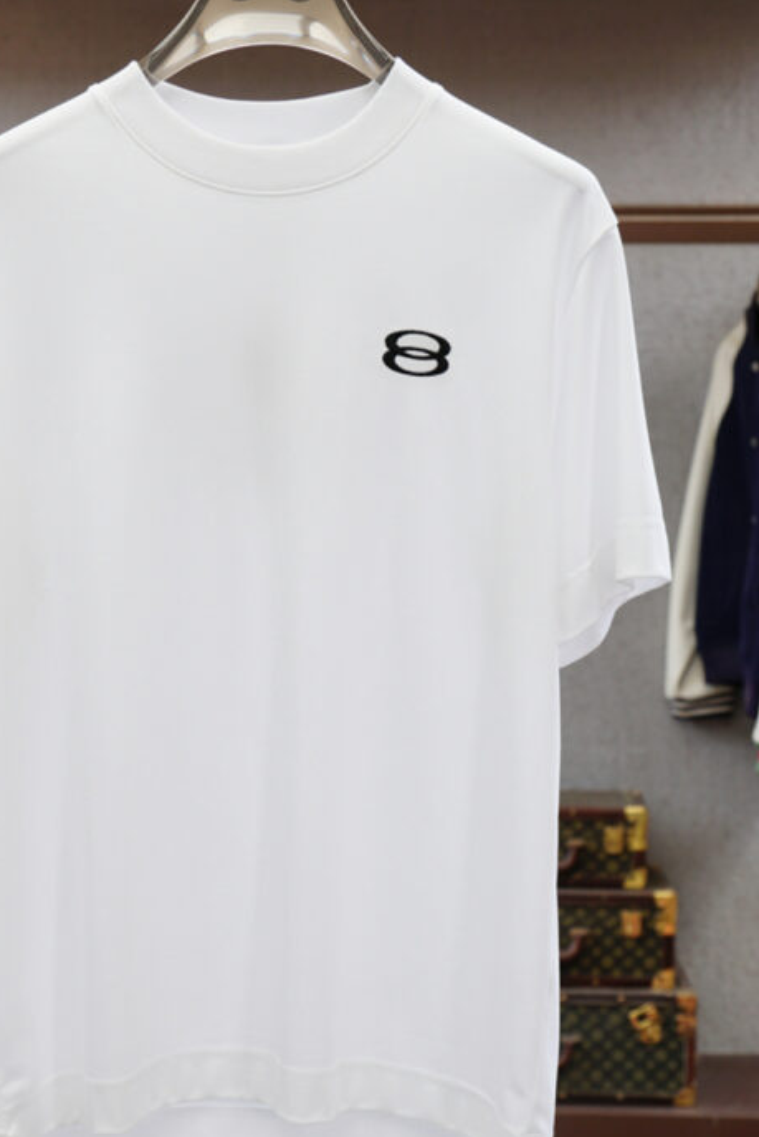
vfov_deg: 29.9
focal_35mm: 67
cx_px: 265
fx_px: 2118
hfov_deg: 20.3
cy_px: 724
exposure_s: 1/250
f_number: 4
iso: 320
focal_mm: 30
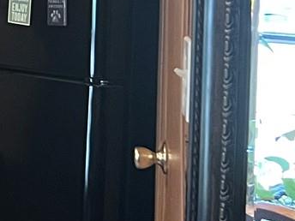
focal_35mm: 155
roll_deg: -0.2
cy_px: -14
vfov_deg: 9.5
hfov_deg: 9.9
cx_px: -563
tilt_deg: -2.0
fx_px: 1321
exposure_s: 1/60
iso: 320
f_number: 1.5
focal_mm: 5.7
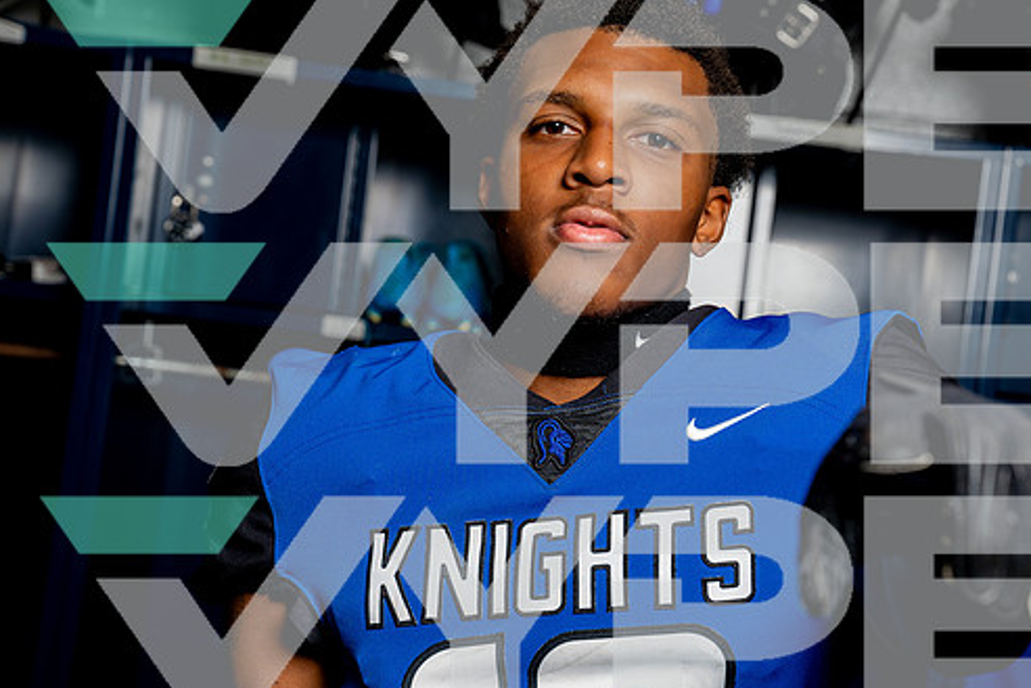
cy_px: 354
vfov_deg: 16.9
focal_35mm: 81
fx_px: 2320
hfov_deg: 25.0
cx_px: 576
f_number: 5.6
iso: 100
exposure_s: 1/250
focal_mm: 65
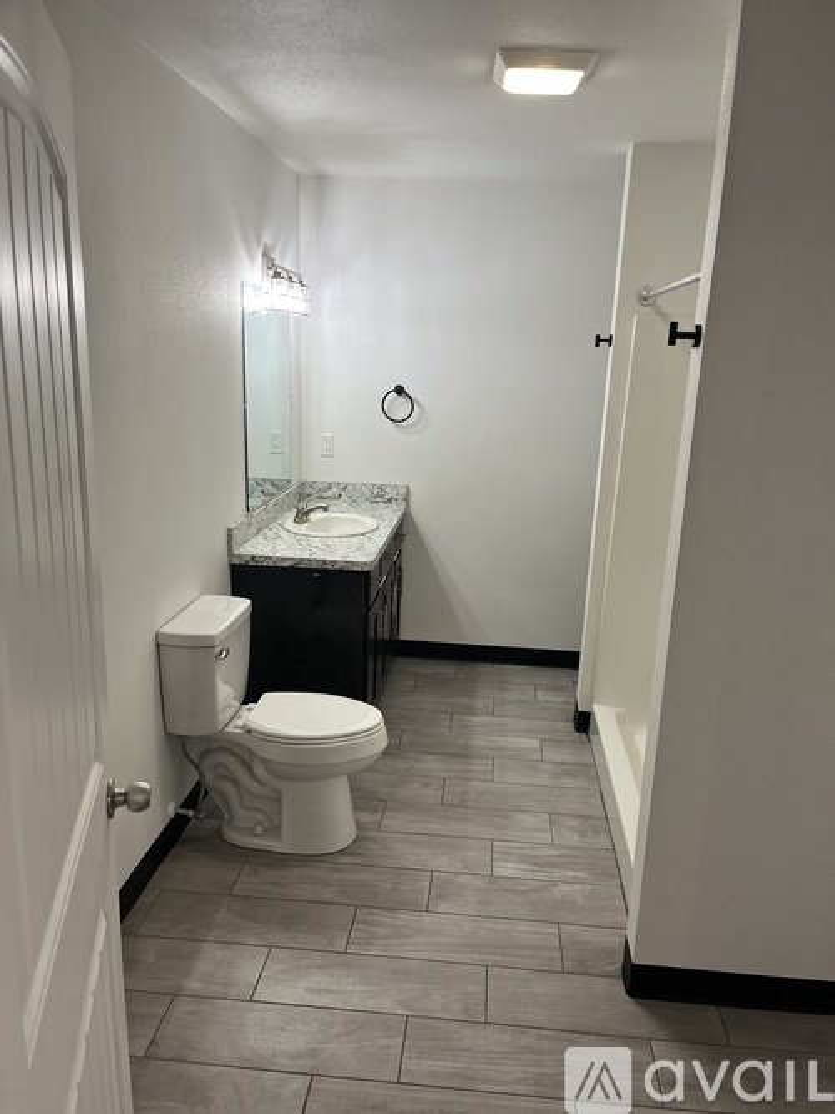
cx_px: 418
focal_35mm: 26
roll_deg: -2.9
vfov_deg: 67.3
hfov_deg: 53.0
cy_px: 557
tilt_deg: -9.8
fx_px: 836
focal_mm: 5.1
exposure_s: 1/120
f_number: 1.6
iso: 100
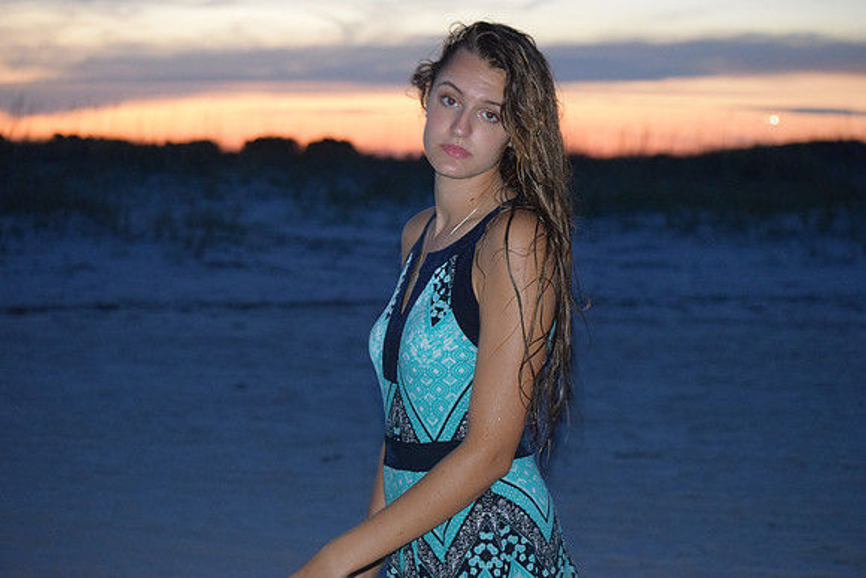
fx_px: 1985
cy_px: 289
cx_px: 433
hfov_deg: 24.6
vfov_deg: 16.6
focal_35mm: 82
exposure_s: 1/13
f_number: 4
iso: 3200
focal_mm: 55
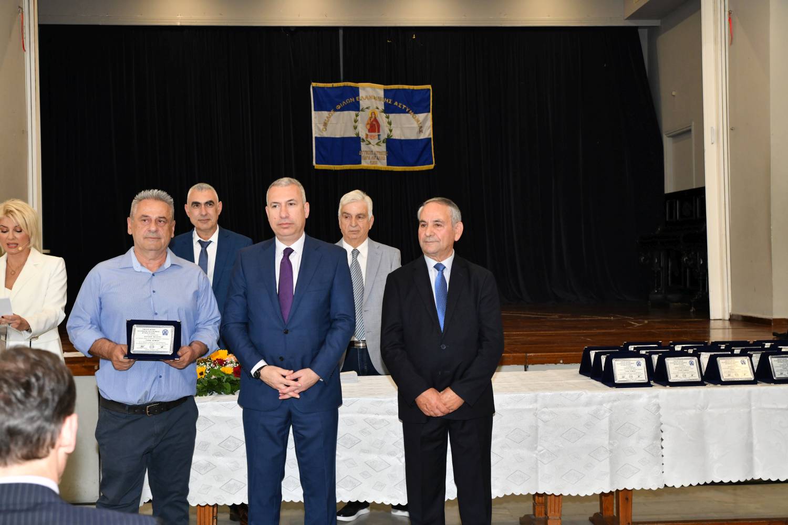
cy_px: 262
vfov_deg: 29.2
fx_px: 1007
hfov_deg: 42.7
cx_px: 394
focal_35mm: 46
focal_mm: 46
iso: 1600
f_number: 5
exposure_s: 1/200
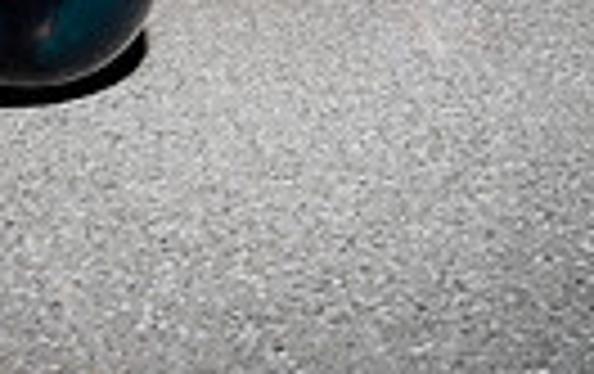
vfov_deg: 9.0
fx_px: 2141
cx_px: -27
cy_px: -518
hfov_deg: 15.5
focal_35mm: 132
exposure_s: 1/250
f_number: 5.6
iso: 100
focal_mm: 38
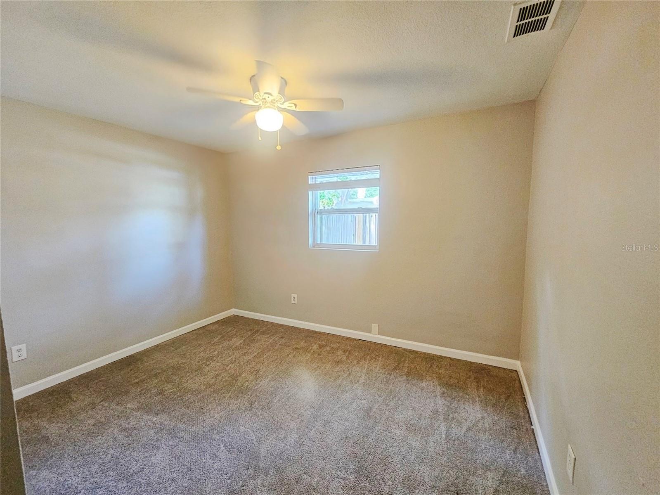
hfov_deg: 106.2
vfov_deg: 89.9
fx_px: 248
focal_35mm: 13
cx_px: 330
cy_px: 248
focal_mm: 2.2
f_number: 2.2
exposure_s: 1/30
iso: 400
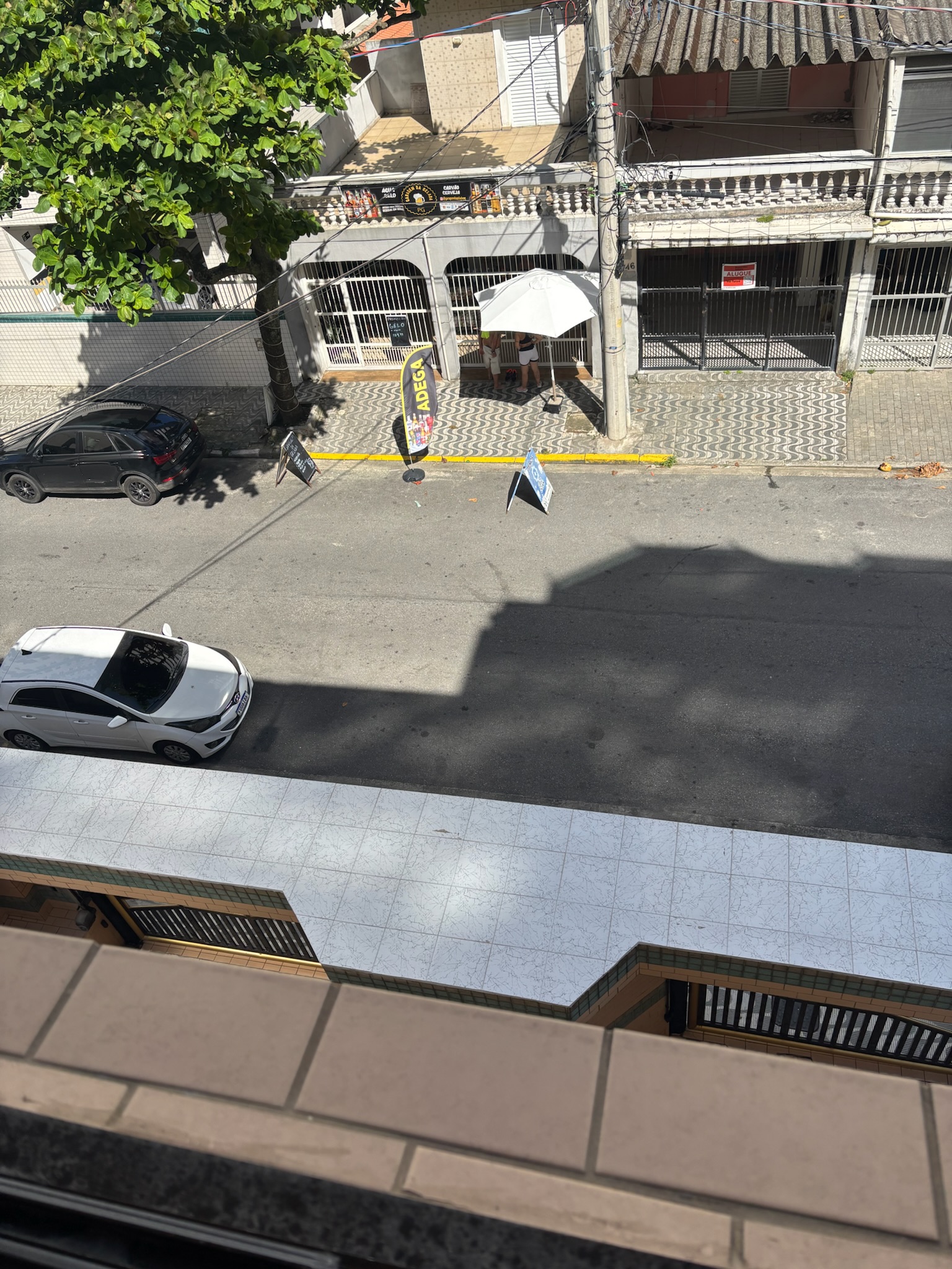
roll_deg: +9.5
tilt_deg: -44.8
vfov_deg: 67.3
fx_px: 953
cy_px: 634
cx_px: 476
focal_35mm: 26
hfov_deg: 53.1
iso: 50
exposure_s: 1/2710
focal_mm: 5.96
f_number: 1.6
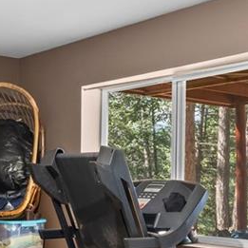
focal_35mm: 73
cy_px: 185
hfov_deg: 23.7
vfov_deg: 23.4
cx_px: 117
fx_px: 592
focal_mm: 14
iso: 800
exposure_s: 1/1.25
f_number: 8
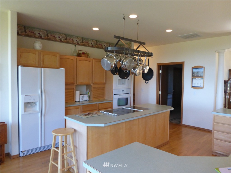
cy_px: 86
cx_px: 116
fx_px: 167
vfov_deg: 54.9
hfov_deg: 69.4
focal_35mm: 25
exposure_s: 1/60
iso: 320
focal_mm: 4.3
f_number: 3.3
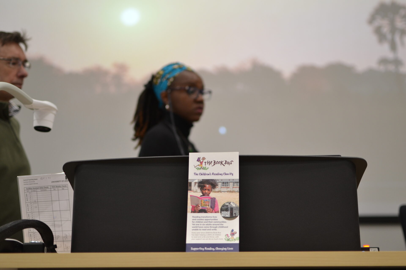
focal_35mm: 52
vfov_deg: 25.8
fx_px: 592
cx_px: 203
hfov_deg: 37.9
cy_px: 135
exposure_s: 1/60
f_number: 2
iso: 400
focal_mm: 35
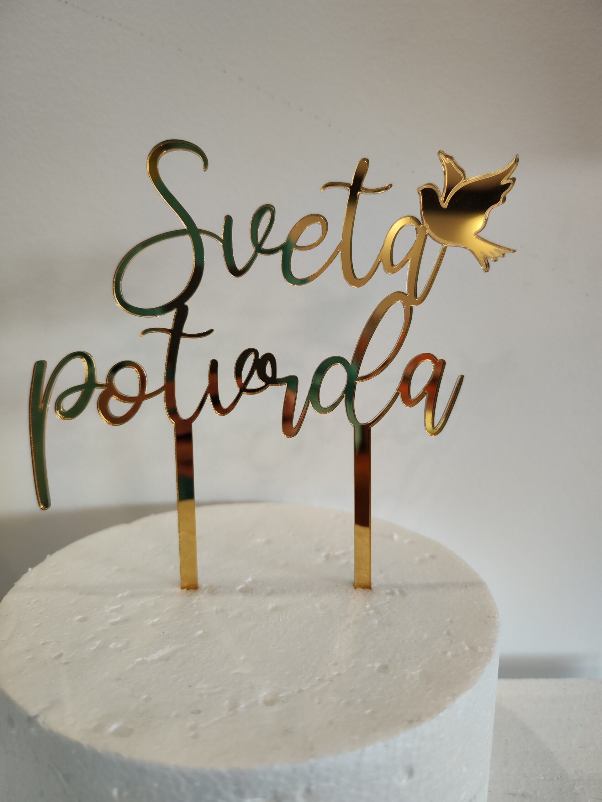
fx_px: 533
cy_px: 401
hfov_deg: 58.9
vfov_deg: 73.9
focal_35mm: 23
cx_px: 301
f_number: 1.69
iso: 846
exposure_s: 1/100
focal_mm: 7.01
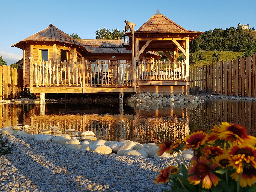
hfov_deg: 67.3
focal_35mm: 26
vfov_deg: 53.1
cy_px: 96
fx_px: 192
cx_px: 128
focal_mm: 4.2
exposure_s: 1/602
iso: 50
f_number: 1.7
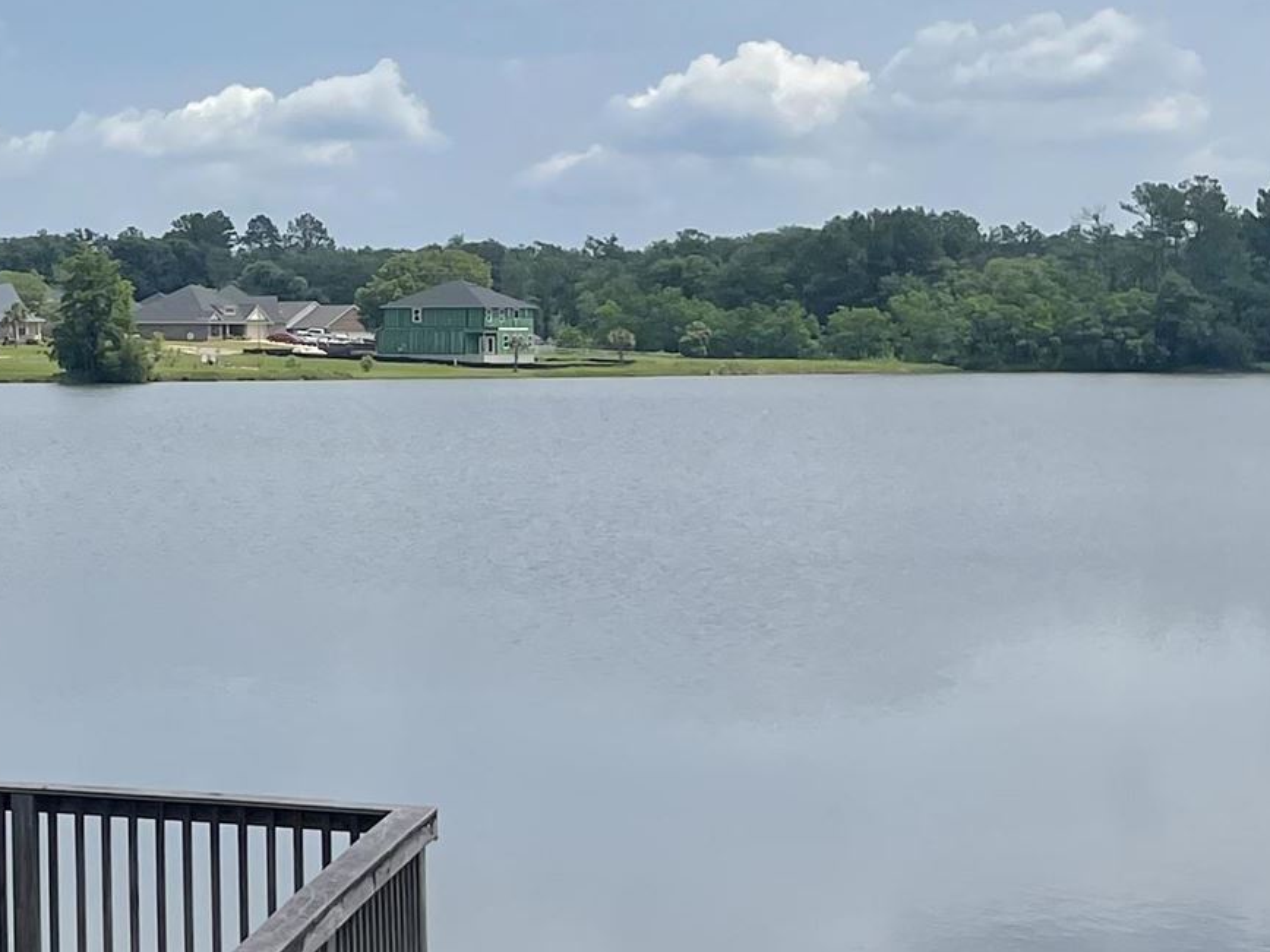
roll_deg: +0.0
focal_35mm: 92
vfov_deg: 16.0
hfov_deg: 20.0
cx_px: -256
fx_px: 3375
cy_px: 228
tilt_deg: +1.1
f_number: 1.6
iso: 32
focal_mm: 5.1
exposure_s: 1/6993
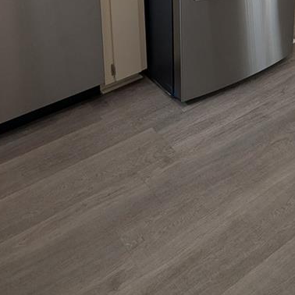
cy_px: -85
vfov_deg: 30.1
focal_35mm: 45
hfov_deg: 37.6
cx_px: 146
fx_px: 434
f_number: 2.2
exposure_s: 1/40
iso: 51
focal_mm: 2.35
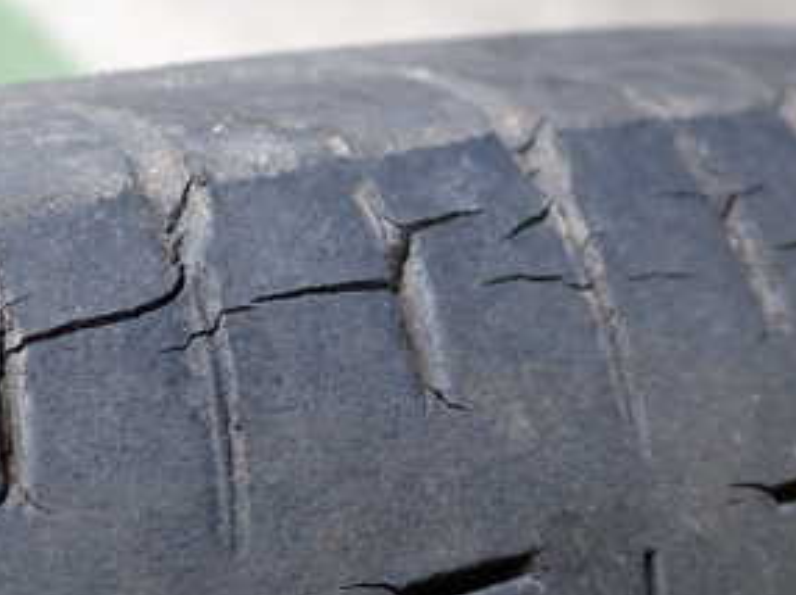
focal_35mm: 63
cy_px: 331
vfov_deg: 23.2
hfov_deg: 30.0
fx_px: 1447
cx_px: 150
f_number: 2.3
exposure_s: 1/80
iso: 200
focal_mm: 5.4
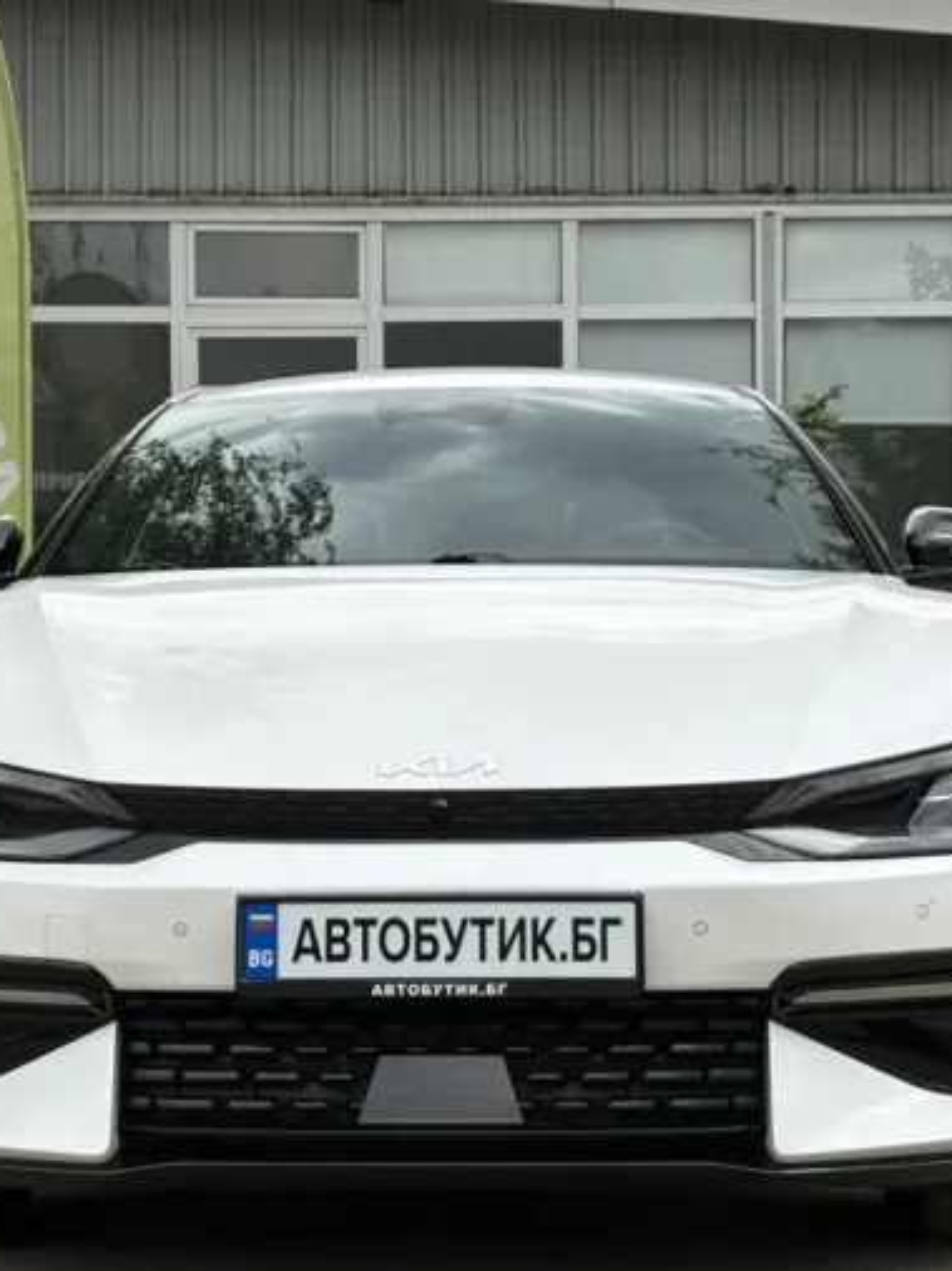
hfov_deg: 18.6
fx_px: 2899
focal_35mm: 79
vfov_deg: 24.7
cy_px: 583
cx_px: 447
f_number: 1.6
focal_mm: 5.96
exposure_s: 1/3125
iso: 40
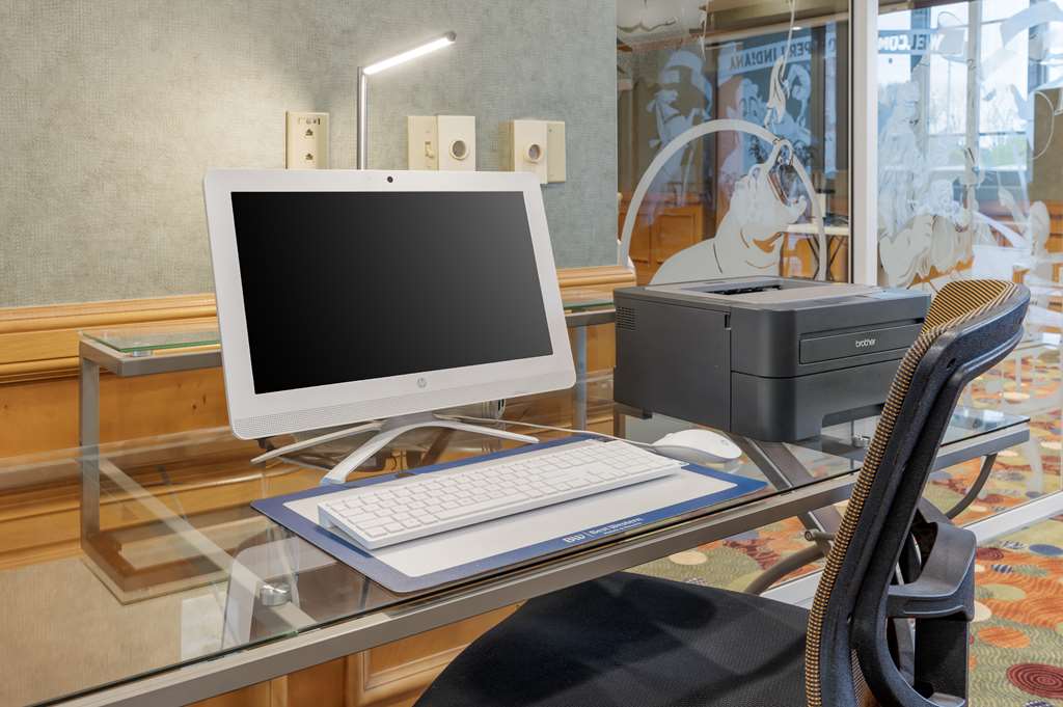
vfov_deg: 43.5
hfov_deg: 62.0
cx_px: 532
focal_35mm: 30
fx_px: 885
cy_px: 354
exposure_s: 1/10
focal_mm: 30
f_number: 10
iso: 200
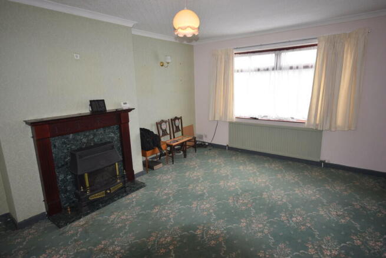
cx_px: 193
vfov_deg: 59.5
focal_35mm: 21
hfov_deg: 81.2
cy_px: 129
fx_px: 225
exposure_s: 1/125
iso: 800
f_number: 5.6
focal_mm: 14
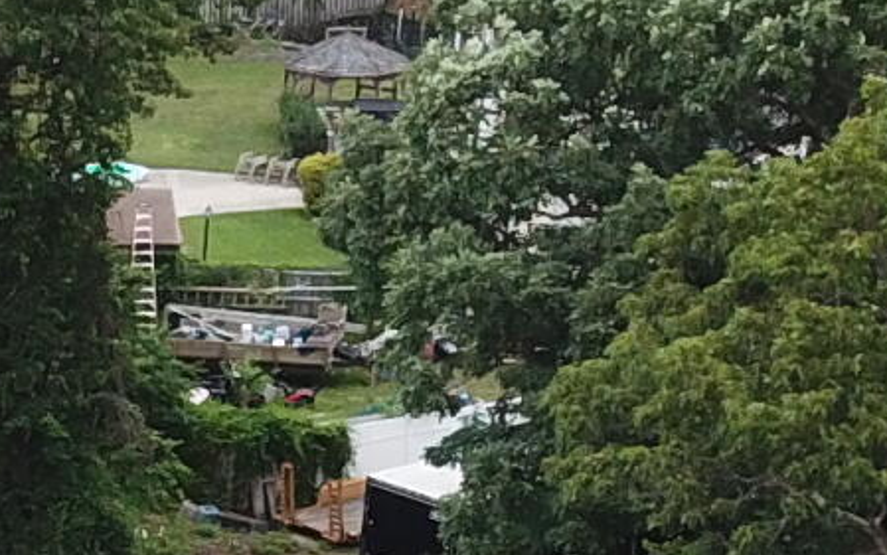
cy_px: 982
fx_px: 4450
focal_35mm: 184
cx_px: -545
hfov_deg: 10.9
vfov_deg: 7.0
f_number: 2.2
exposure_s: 1/100
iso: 139
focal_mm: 4.73
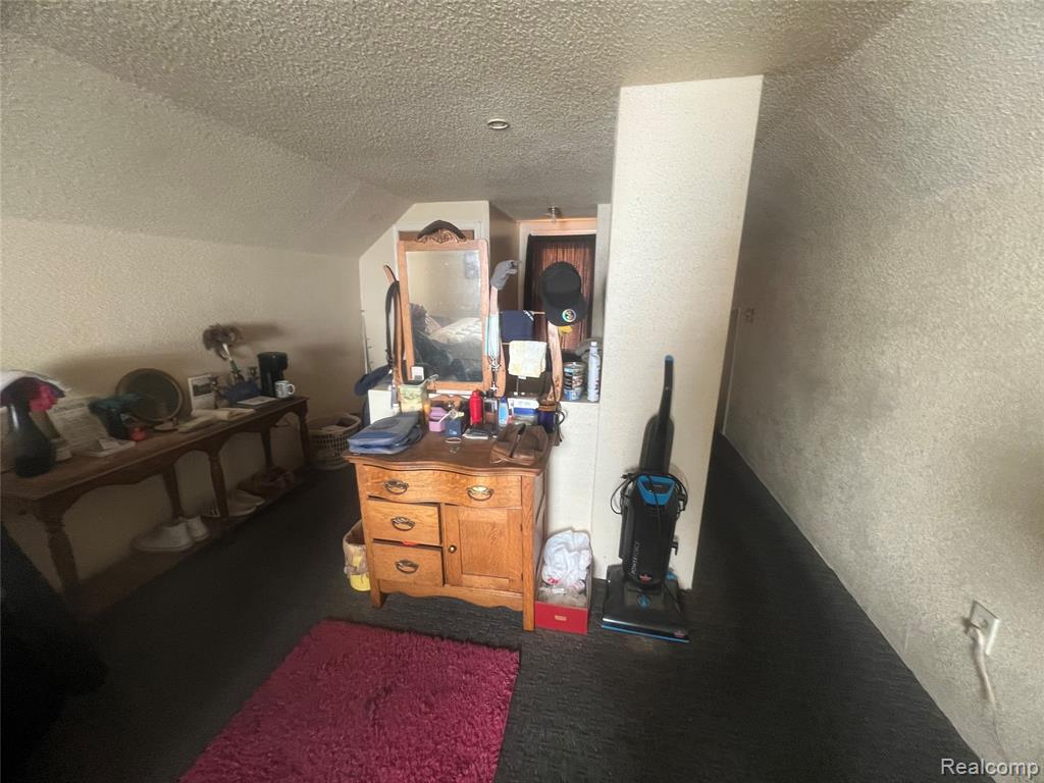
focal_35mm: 13
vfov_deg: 89.9
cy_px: 392
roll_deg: +1.5
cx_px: 522
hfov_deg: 106.2
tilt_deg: -16.0
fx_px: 392
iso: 250
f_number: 1.8
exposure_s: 1/60
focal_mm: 1.57
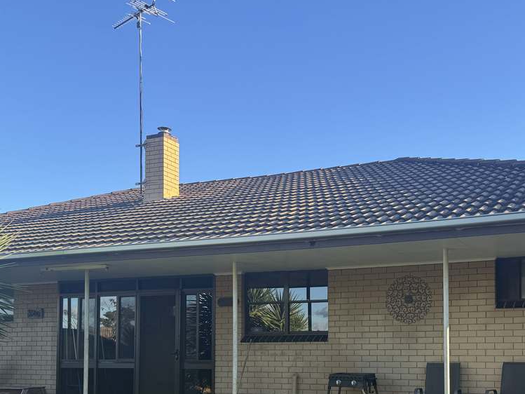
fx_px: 622
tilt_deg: +2.4
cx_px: 359
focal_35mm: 41
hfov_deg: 44.9
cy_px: 323
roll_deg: +0.6
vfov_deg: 33.9
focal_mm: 6.76
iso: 80
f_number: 1.78
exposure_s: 1/980
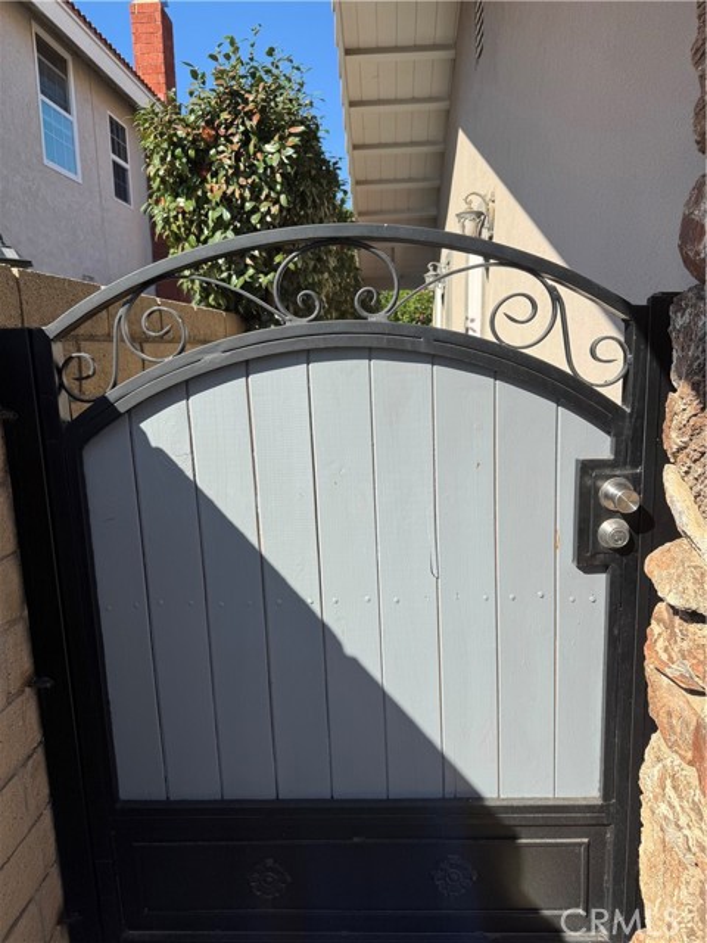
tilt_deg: -9.8
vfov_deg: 71.6
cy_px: 472
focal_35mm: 24
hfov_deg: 56.8
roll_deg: +1.3
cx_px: 354
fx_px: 654
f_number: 1.78
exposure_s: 1/3247
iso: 80
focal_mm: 6.76
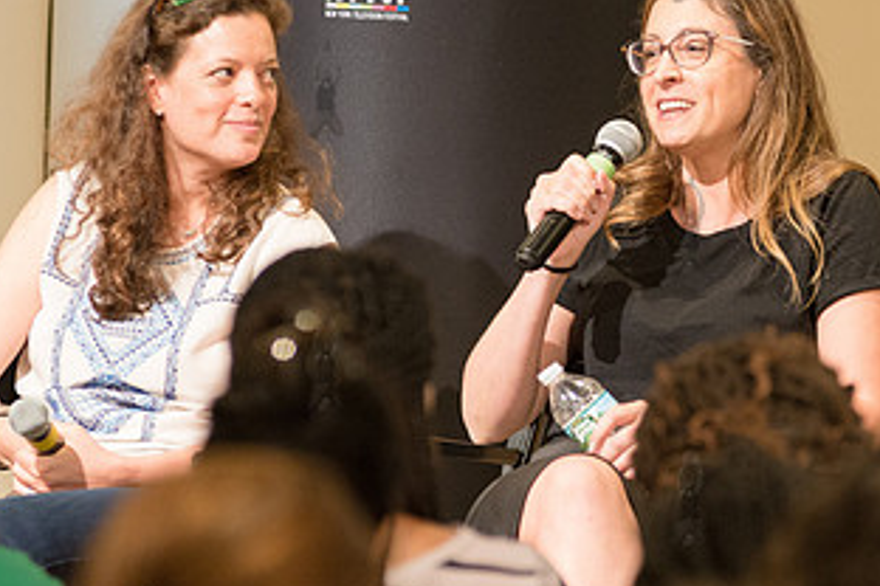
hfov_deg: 6.5
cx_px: 688
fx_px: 7724
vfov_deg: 4.3
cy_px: 224
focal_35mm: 316
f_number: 4
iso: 2500
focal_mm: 170
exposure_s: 1/100
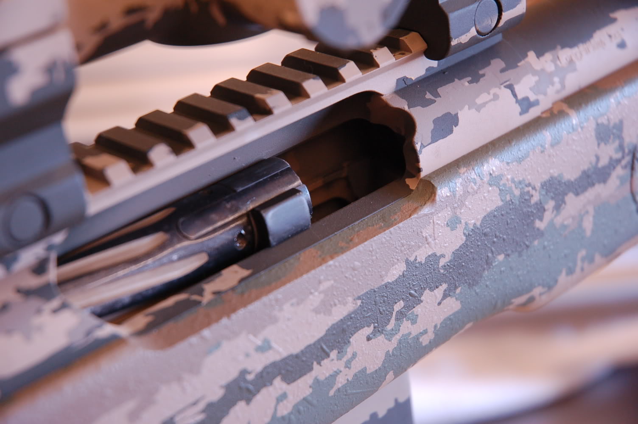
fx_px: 1859
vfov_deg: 13.0
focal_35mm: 105
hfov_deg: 19.5
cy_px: 212
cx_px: 319
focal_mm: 70
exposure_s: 1/50
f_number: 4.5
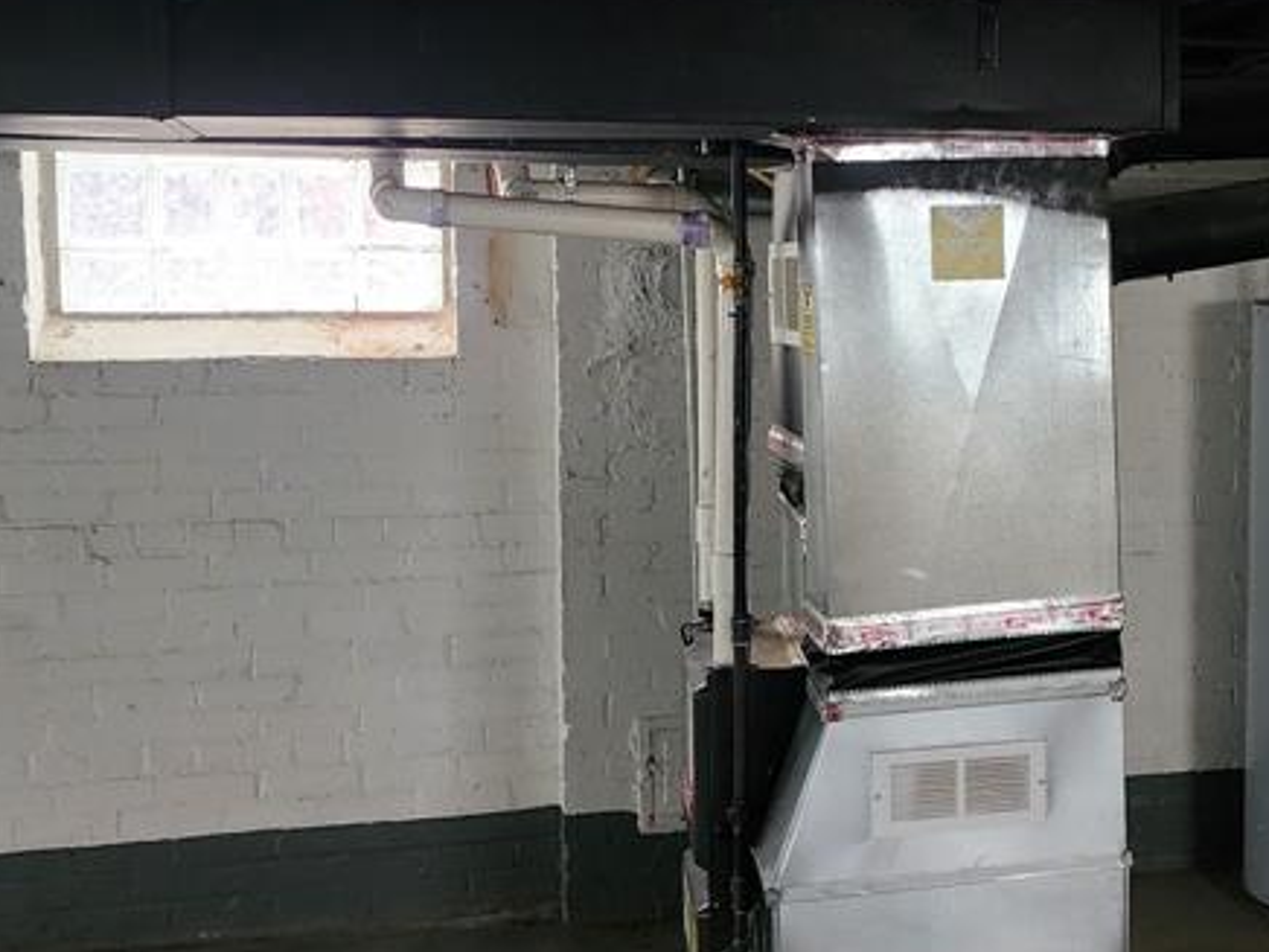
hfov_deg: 34.3
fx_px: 1980
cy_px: 425
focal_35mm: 54
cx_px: 1048
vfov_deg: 27.0
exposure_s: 1/24
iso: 800
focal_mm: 6.4
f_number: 1.8
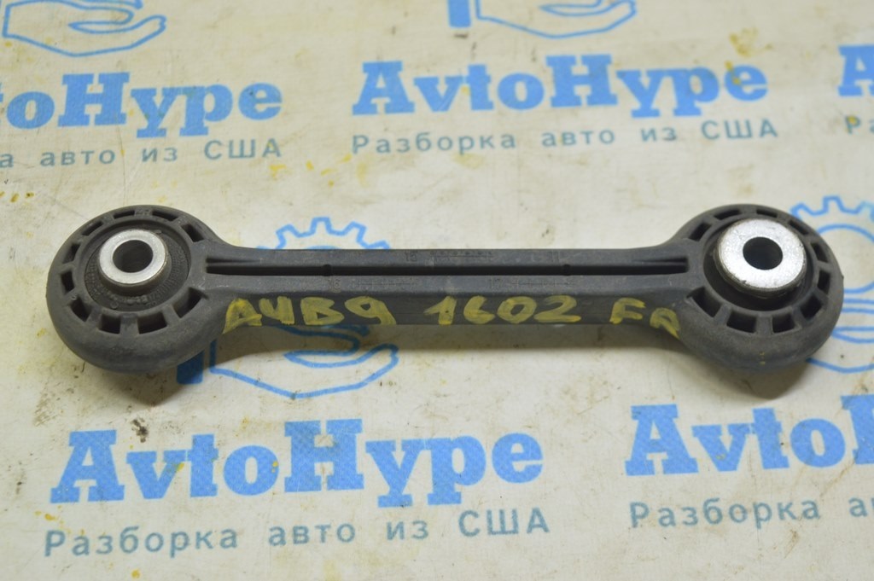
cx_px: 437
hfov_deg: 31.9
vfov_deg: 21.5
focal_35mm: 63
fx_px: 1528
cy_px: 290
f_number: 5.6
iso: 400
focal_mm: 42
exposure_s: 1/20
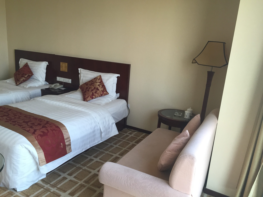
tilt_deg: -13.7
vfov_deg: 48.2
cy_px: 98
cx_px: 132
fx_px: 220
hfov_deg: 61.7
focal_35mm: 29
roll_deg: -4.2
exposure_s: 1/33
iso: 64
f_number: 2.2
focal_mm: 4.15
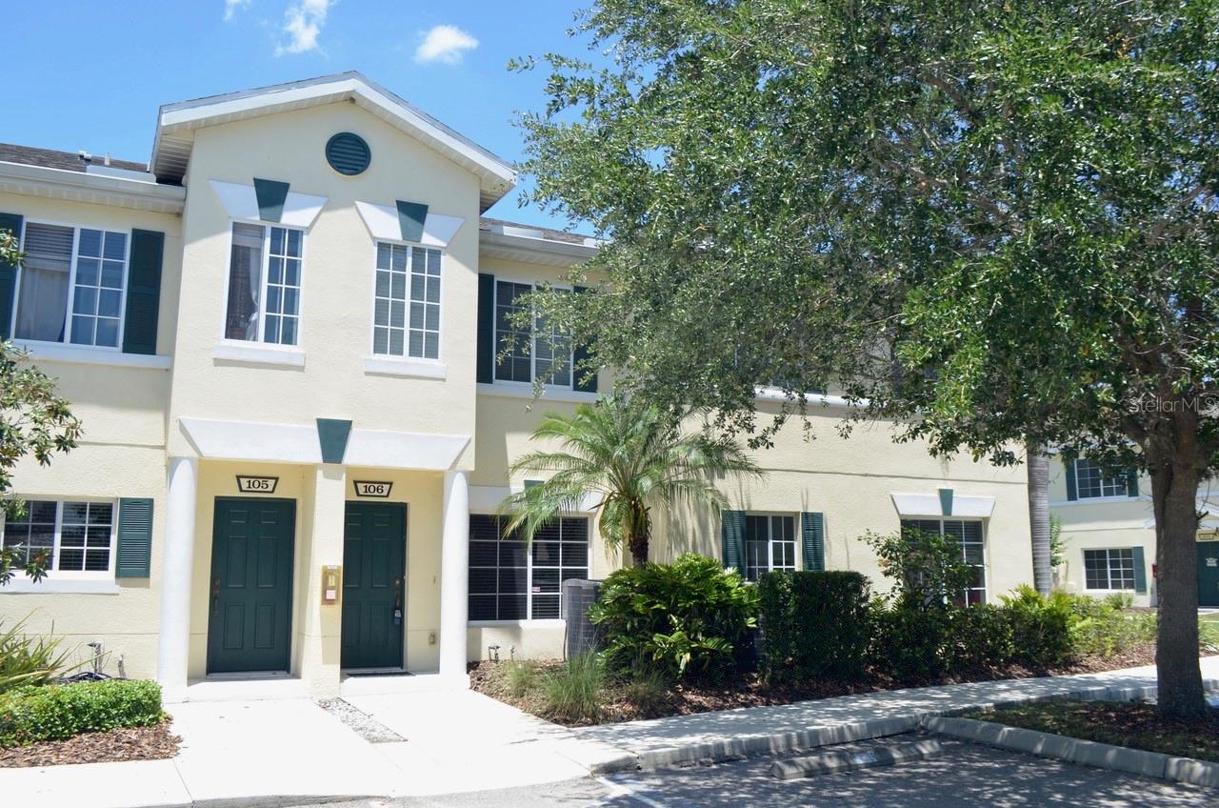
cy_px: 404
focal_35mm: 27
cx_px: 610
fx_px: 912
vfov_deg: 47.7
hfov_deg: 67.5
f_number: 8
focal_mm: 18
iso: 140
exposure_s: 1/250
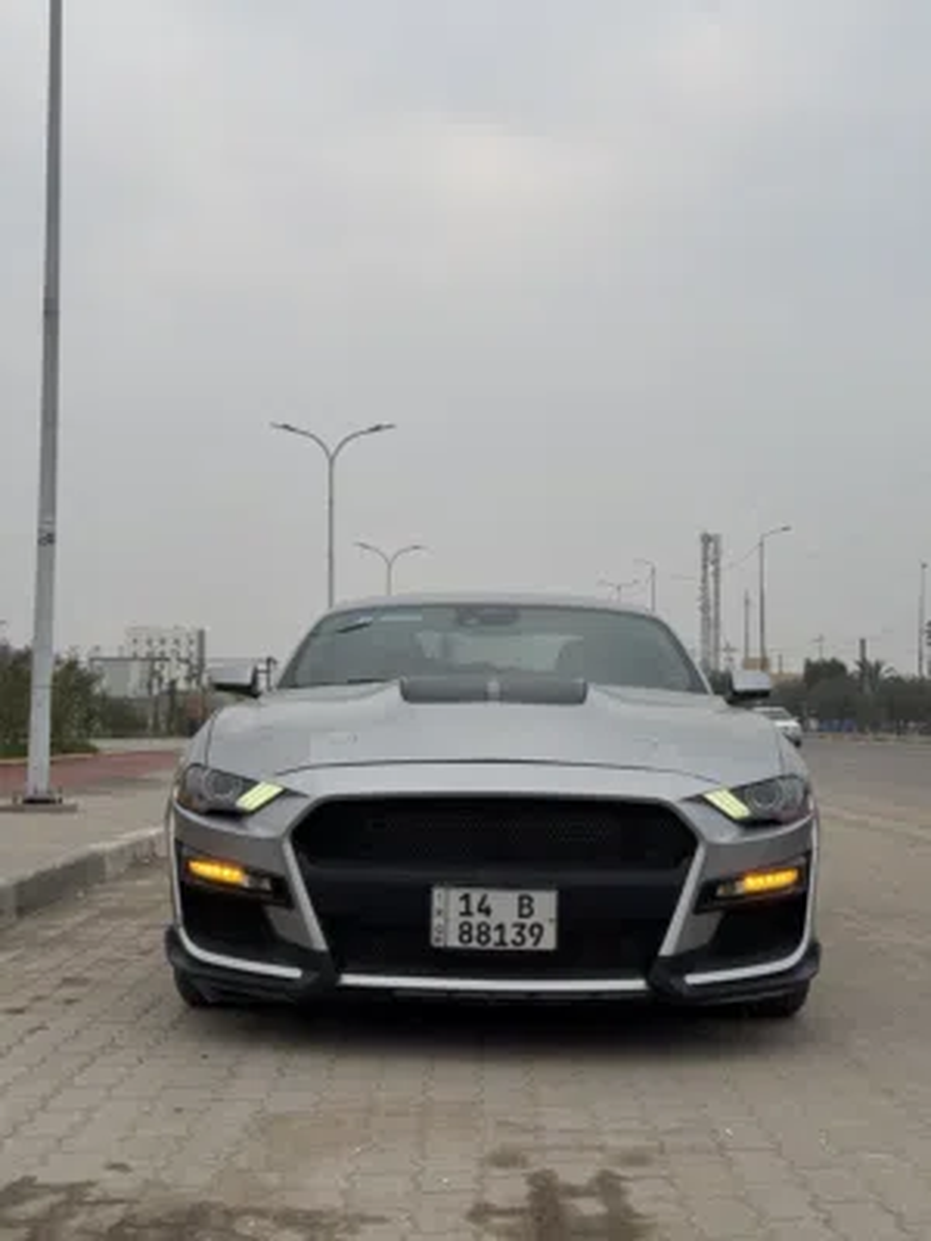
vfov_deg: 39.7
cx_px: 466
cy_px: 620
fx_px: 1721
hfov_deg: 30.3
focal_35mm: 48
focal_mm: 6.76
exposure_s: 1/451
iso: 64
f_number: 1.78
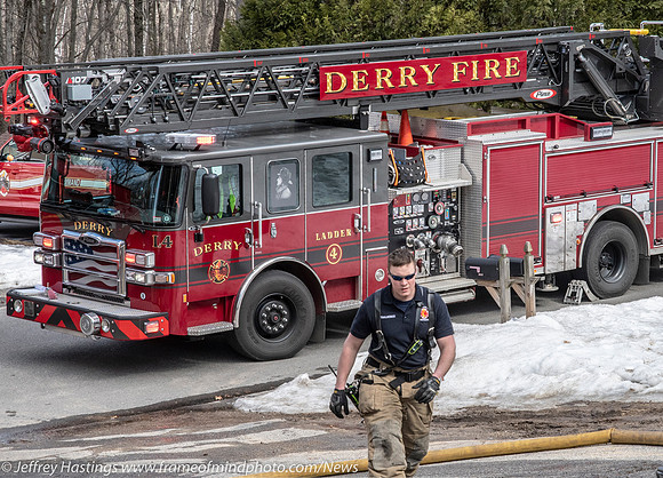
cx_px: 442
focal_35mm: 131
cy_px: 290
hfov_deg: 15.2
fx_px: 2478
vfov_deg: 11.0
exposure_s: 1/400
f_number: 9
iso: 640
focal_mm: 58
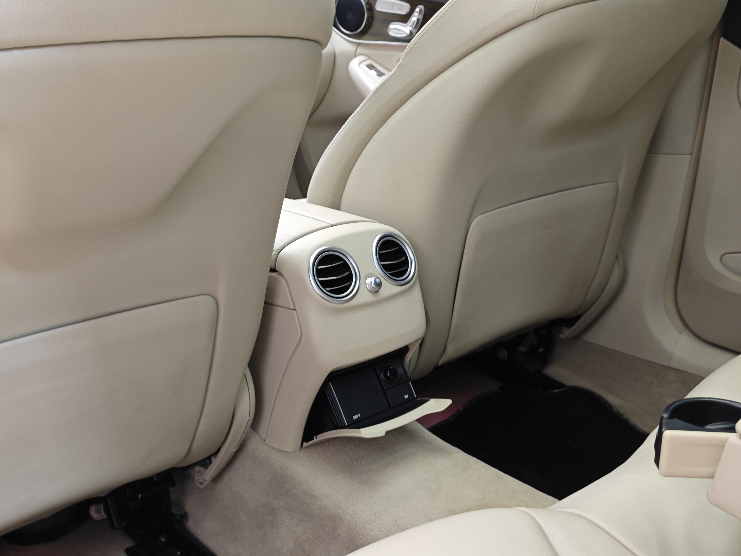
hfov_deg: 41.2
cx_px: 370
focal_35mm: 46
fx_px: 985
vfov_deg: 31.5
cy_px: 278
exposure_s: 1/25
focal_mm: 8.7
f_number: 1.9
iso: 500
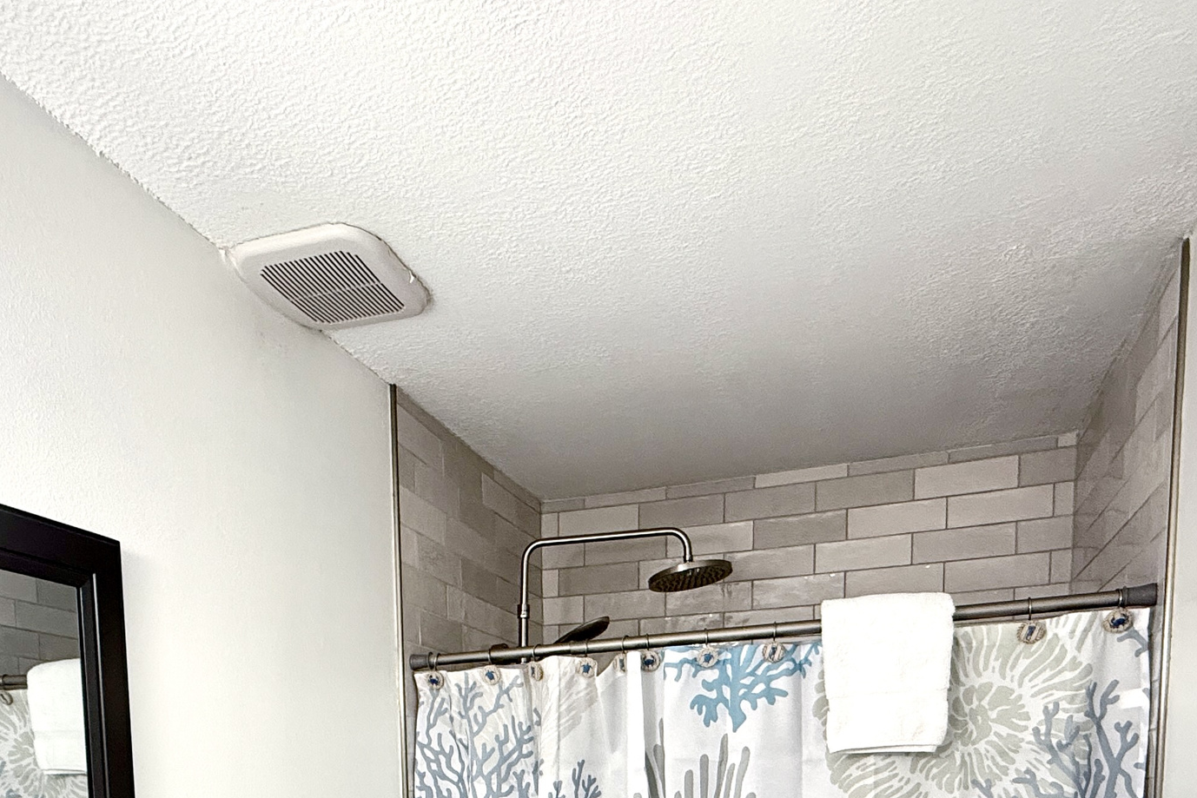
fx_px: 998
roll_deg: +1.0
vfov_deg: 36.2
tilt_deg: -7.1
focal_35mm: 30
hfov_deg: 61.6
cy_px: 902
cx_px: 506
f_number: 2.2
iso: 200
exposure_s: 1/120
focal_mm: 2.22
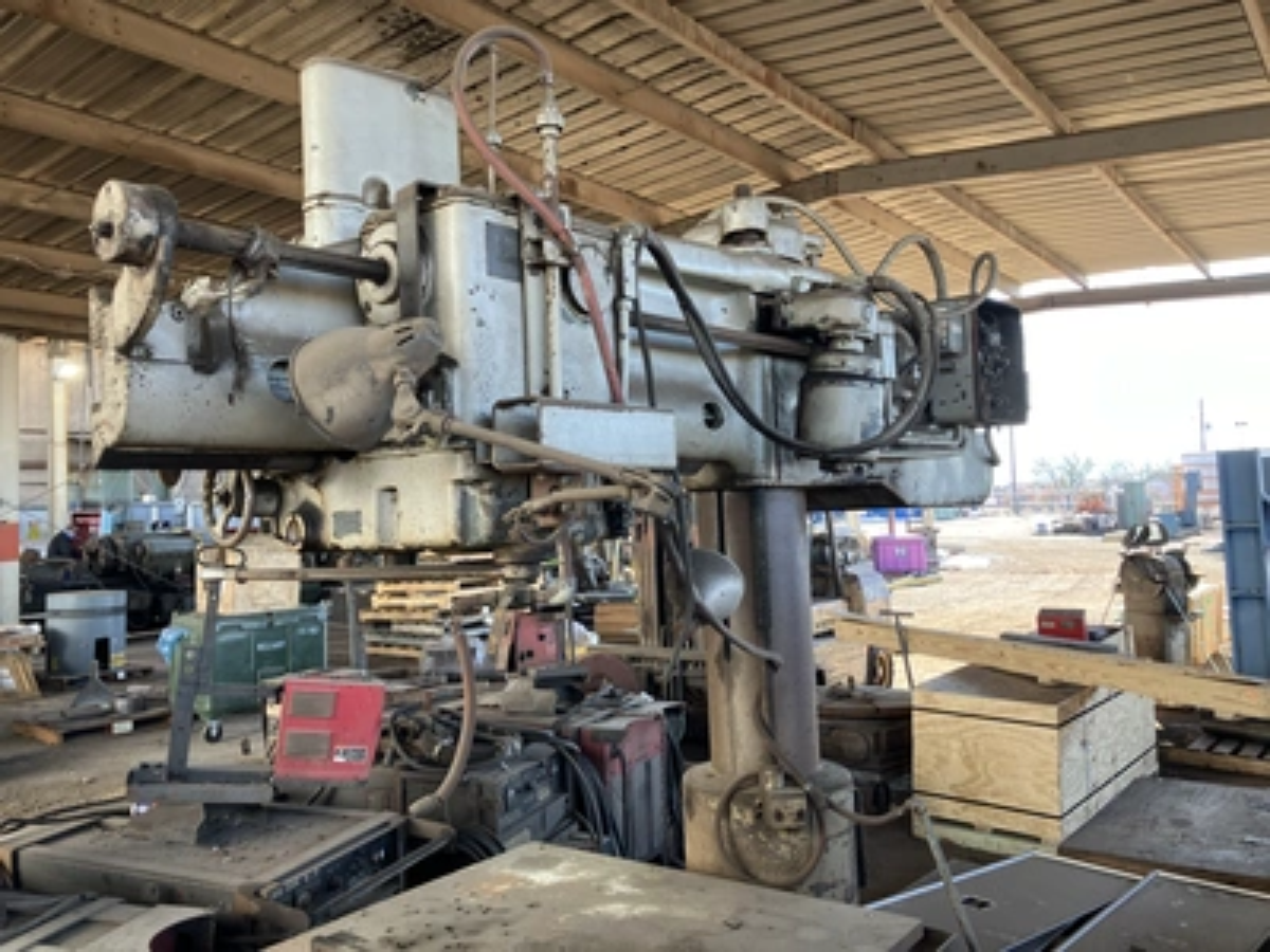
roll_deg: +2.3
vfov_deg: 49.7
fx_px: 1027
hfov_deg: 63.4
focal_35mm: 28
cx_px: 635
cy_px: 476
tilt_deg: +2.9
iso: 40
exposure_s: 1/121
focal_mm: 3.99
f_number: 1.8
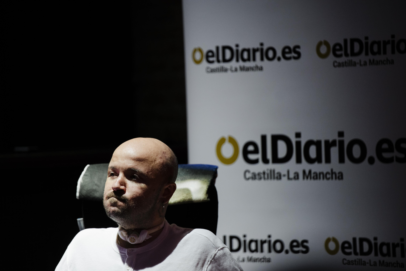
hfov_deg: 10.3
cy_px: 136
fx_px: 2255
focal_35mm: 200
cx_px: 203
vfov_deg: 6.9
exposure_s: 1/250
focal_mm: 200
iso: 3200
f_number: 2.8
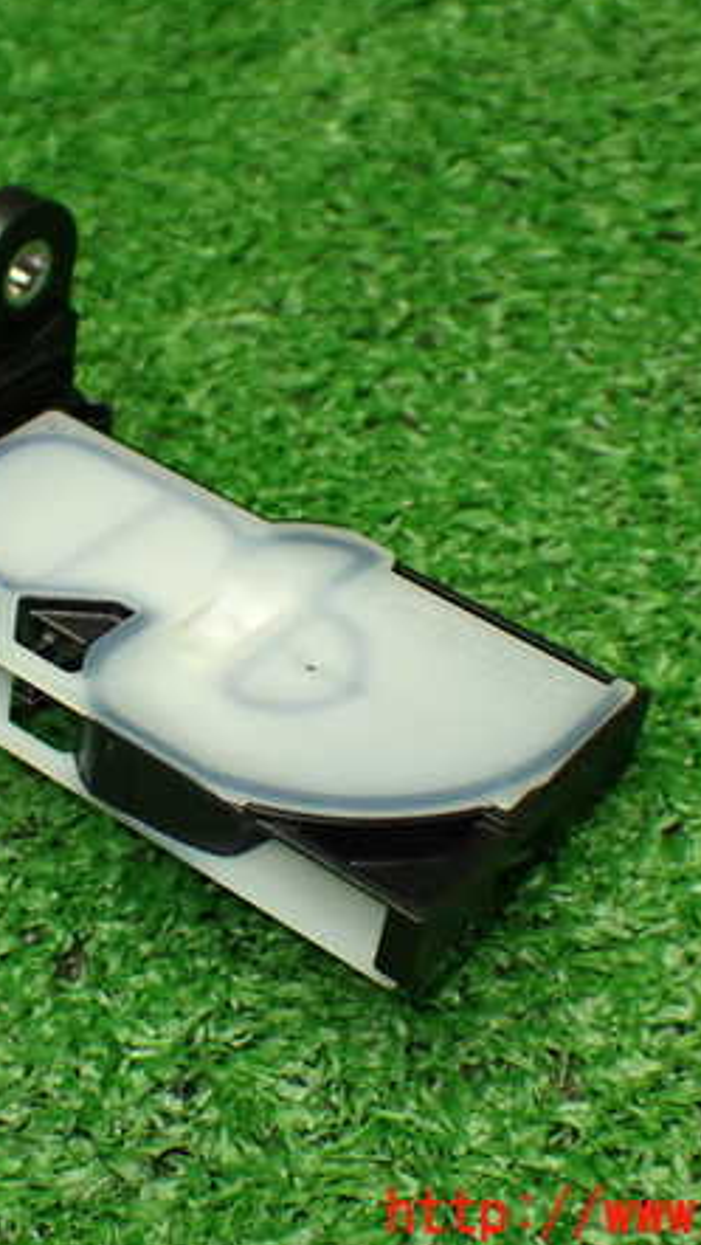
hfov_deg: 18.4
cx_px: 177
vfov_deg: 32.3
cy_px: 617
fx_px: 2145
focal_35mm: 65
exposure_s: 1/160
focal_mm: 7.84
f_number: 2.9
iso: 800
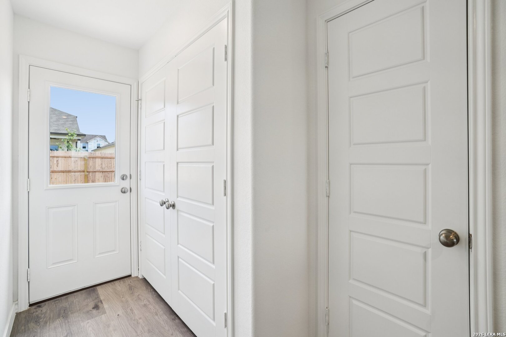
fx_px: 225
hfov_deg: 96.7
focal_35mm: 16
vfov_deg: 73.7
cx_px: 253
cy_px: 168
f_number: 8
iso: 400
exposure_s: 1/90
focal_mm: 16
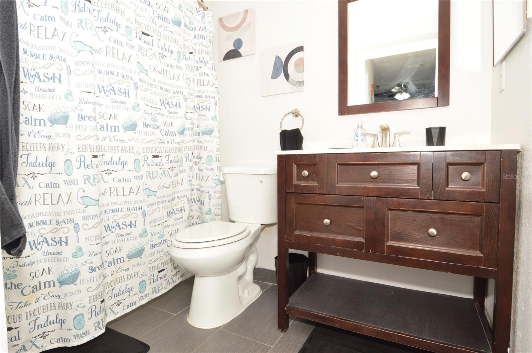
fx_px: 266
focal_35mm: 18
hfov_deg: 90.1
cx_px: 266
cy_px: 176
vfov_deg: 67.3
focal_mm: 12
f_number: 8
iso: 400
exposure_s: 1/80
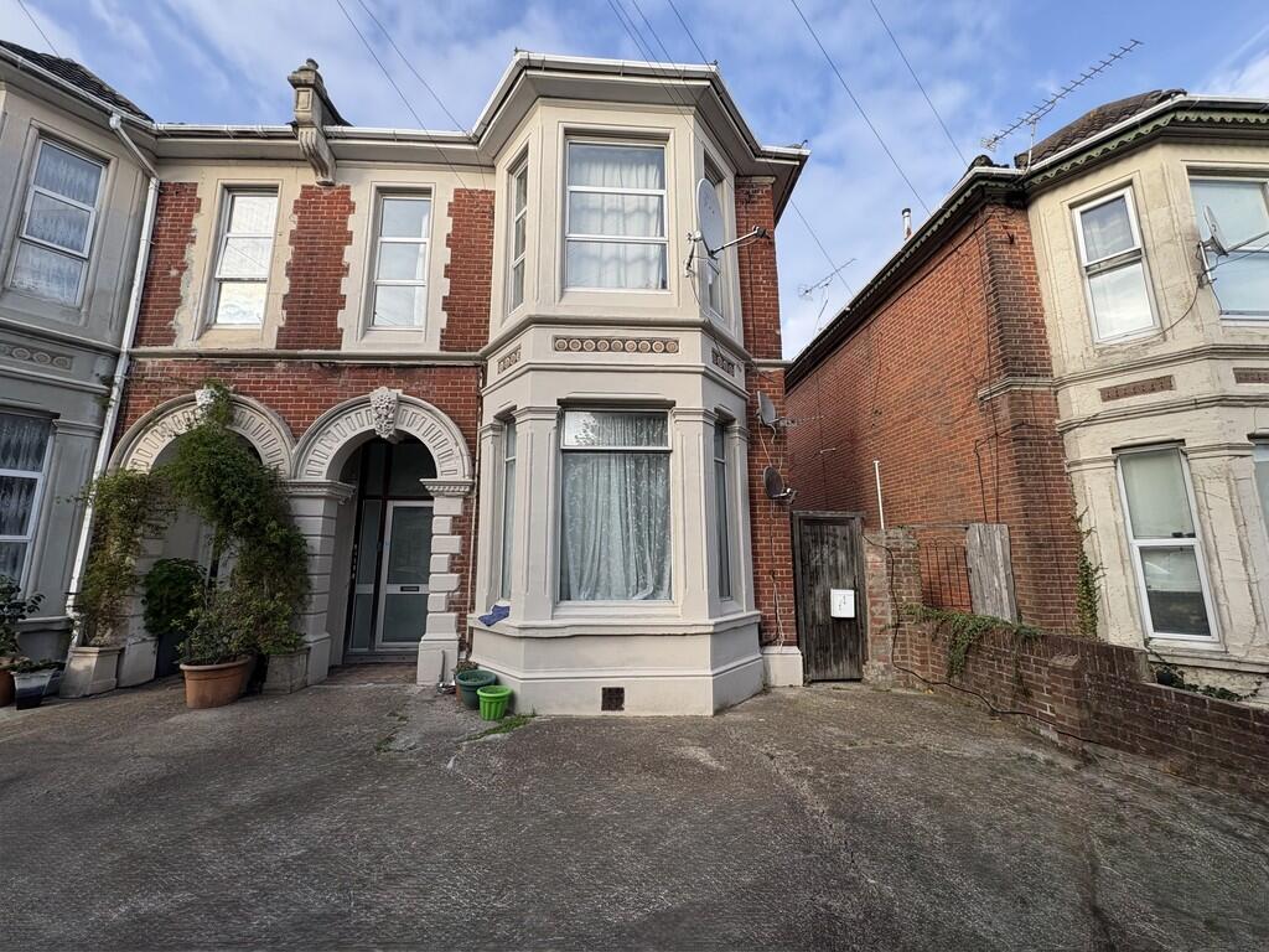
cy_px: 476
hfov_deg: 102.1
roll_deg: +1.2
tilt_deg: +9.8
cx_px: 634
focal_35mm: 14
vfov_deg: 85.7
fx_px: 513
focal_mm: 2.22
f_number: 2.2
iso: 40
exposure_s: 1/440
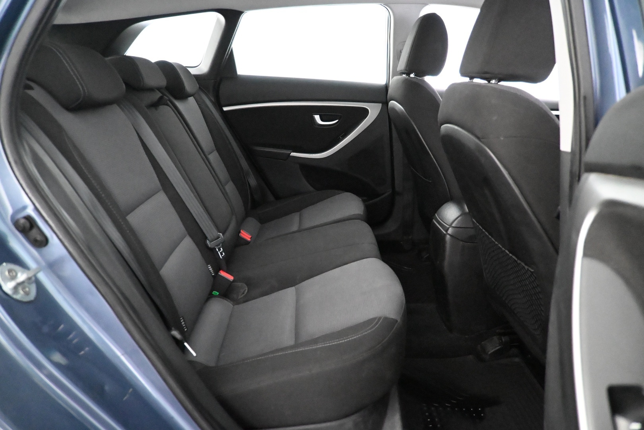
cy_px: 215
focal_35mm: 24
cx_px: 322
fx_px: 429
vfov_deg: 53.1
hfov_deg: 73.7
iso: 12800
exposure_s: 1/50
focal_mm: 16
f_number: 3.5
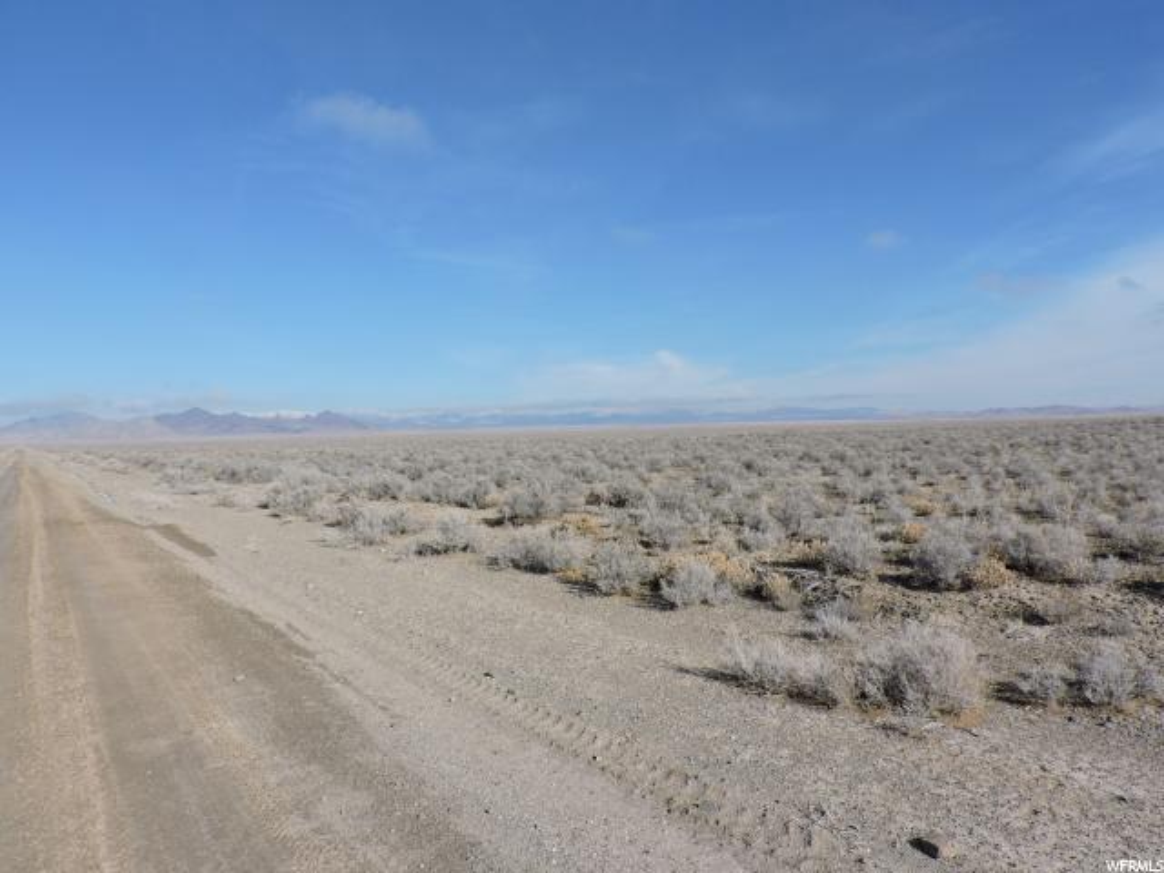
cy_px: 436
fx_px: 807
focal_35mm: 24
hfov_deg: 71.6
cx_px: 582
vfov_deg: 56.8
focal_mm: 4.3
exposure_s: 1/1000
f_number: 4.2
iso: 100
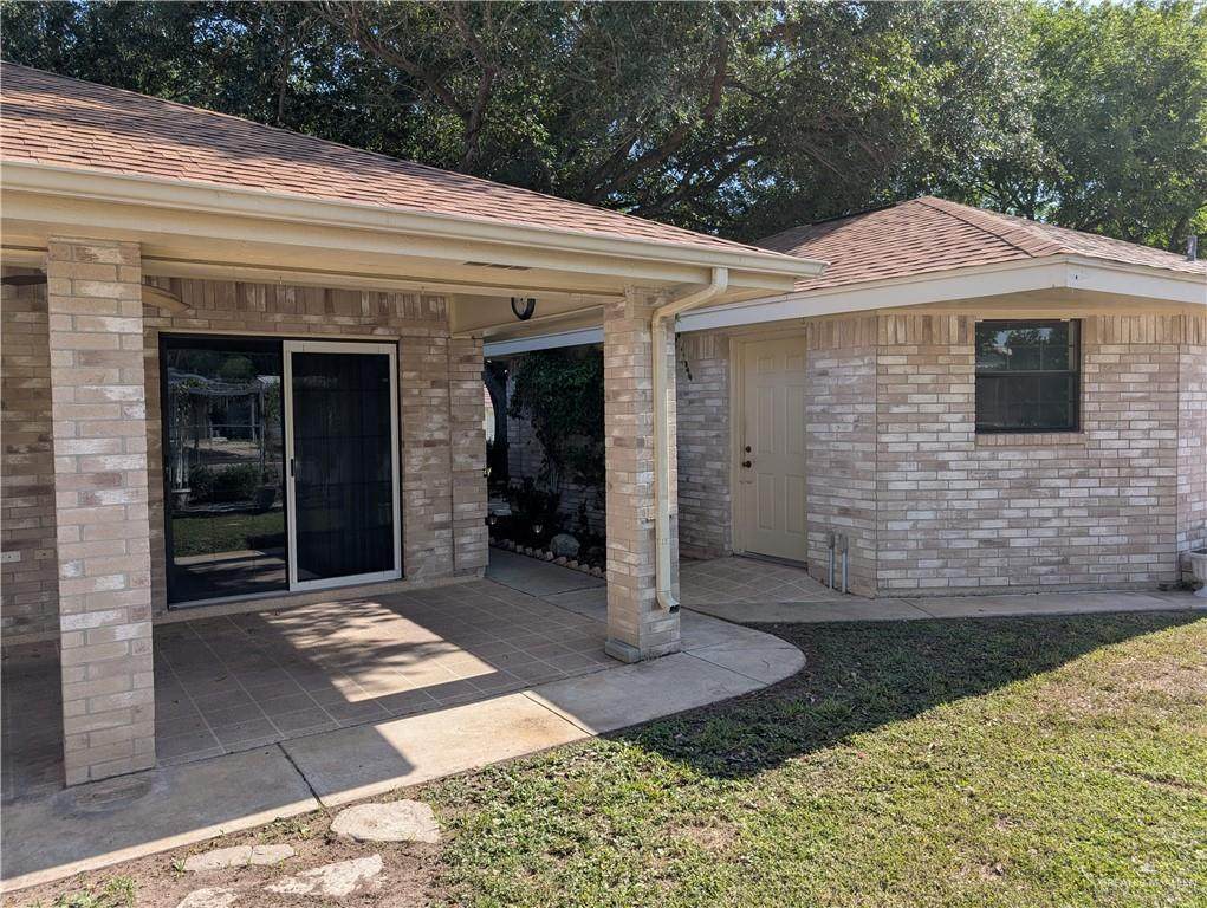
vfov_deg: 56.9
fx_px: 838
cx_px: 604
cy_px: 454
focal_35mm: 24
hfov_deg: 71.5
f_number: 1.68
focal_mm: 6.9
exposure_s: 1/673
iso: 20
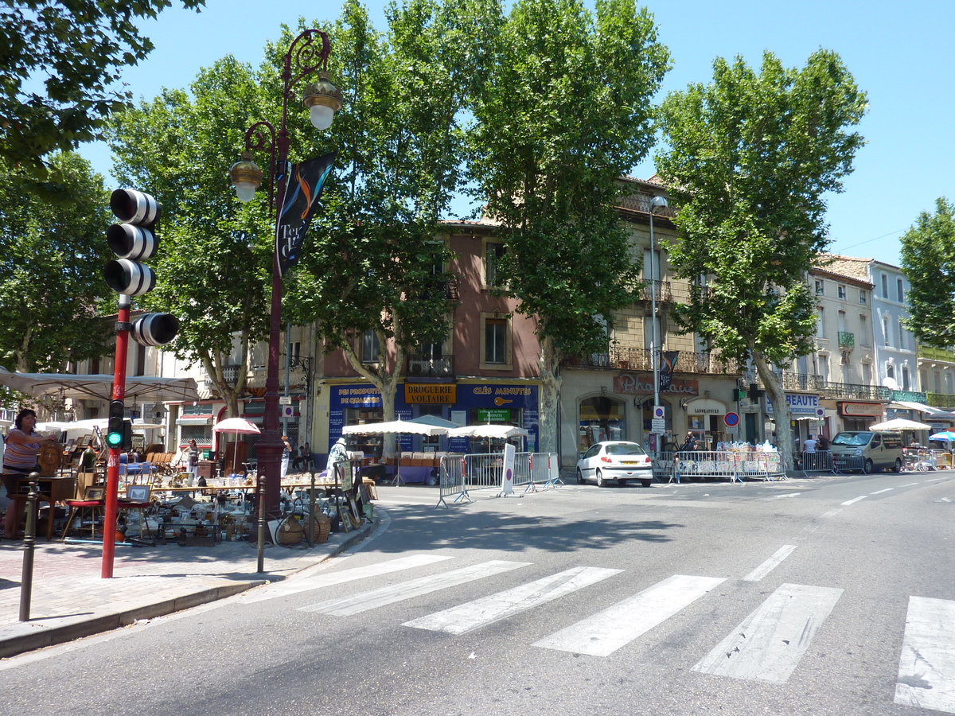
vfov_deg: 54.9
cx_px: 478
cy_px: 358
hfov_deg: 69.4
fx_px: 690
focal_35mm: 25
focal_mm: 4.1
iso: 80
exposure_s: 1/320
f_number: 4
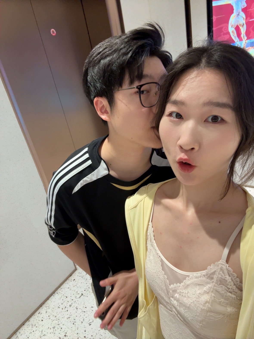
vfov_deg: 73.9
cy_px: 170
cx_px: 127
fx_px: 225
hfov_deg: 58.9
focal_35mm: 23
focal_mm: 2.69
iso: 125
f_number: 1.9
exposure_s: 1/50
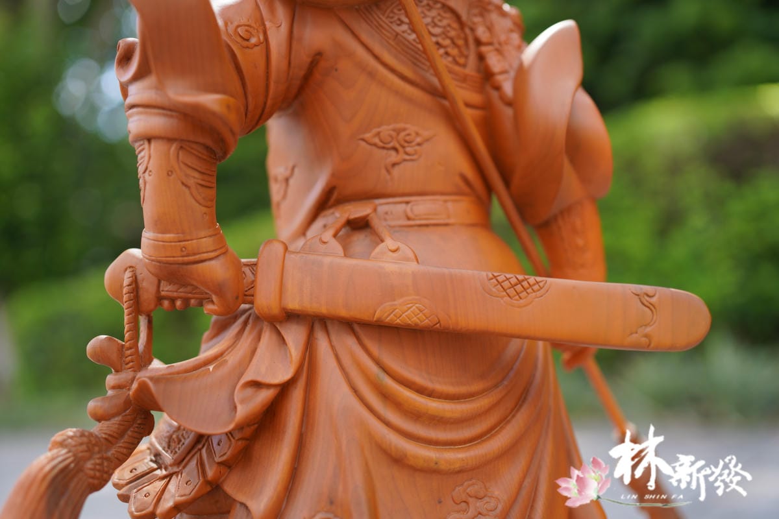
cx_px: 390
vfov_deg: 37.9
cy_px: 260
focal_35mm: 35
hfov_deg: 54.4
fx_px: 757
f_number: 2.5
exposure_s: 1/250
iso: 100
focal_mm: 35
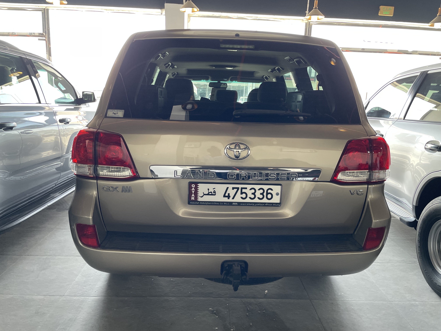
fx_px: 331
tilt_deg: -14.4
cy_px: 166
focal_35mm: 26
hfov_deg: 67.3
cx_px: 220
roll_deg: -2.7
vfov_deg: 53.1
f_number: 1.6
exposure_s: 1/107
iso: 125
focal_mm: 4.2
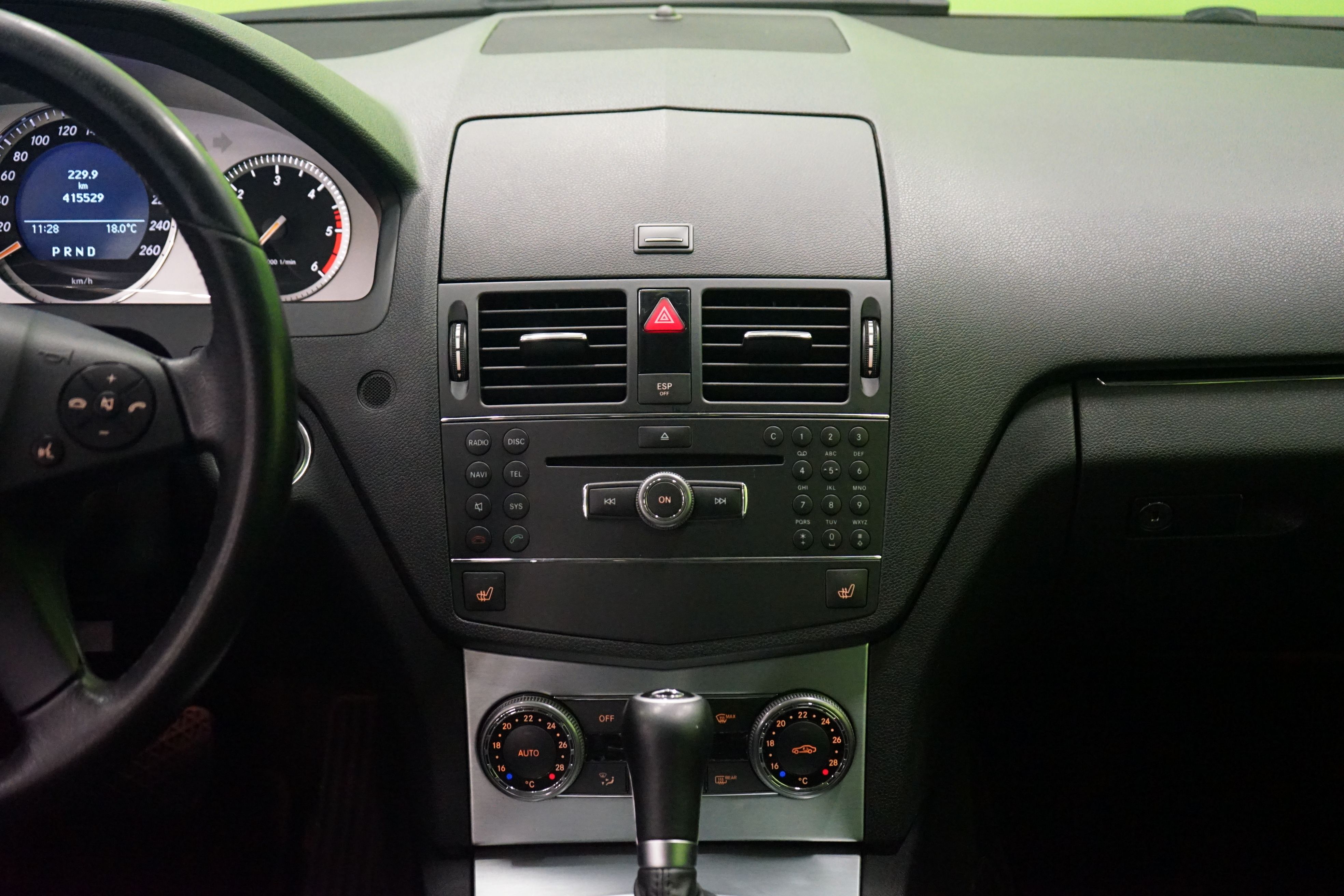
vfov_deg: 25.5
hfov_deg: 37.5
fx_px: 1979
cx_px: 672
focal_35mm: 53
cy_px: 448
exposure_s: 1/20
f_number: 5
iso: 6400
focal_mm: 53
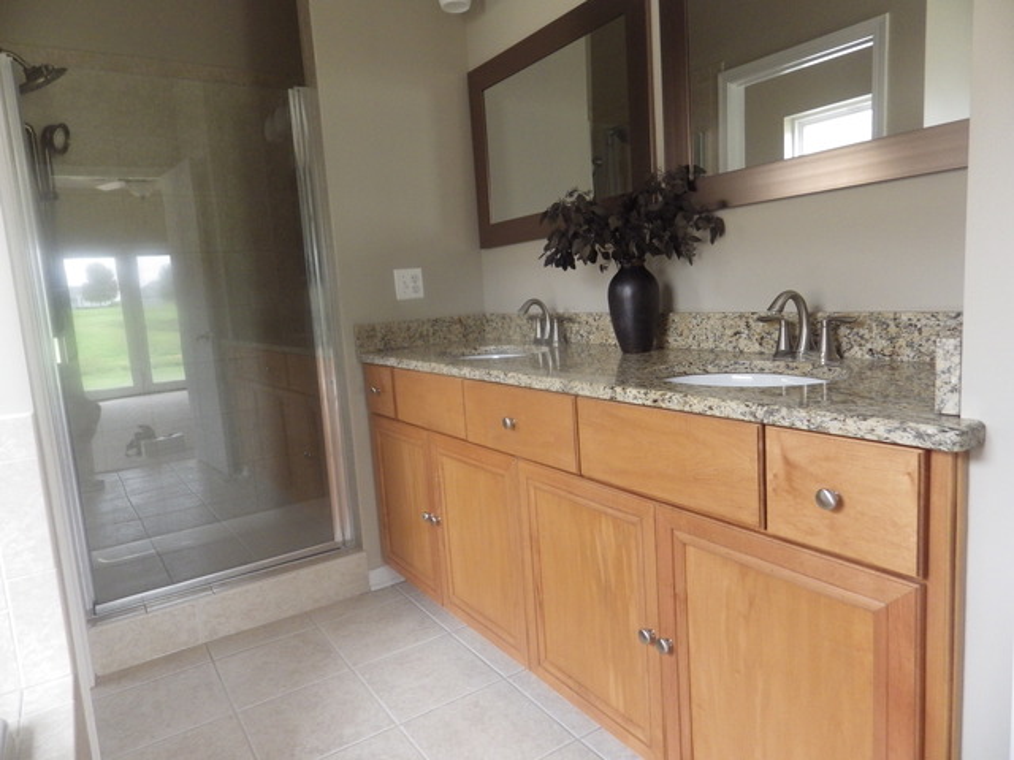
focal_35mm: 22
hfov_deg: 76.4
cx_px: 507
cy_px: 380
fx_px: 644
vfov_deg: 61.1
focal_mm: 4
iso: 250
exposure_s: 1/45
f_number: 3.1
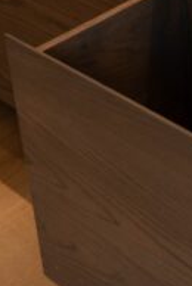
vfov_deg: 14.0
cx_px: 148
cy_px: -4
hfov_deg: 9.5
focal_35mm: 144
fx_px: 1148
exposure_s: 1/125
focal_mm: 70
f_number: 2.8
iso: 1000
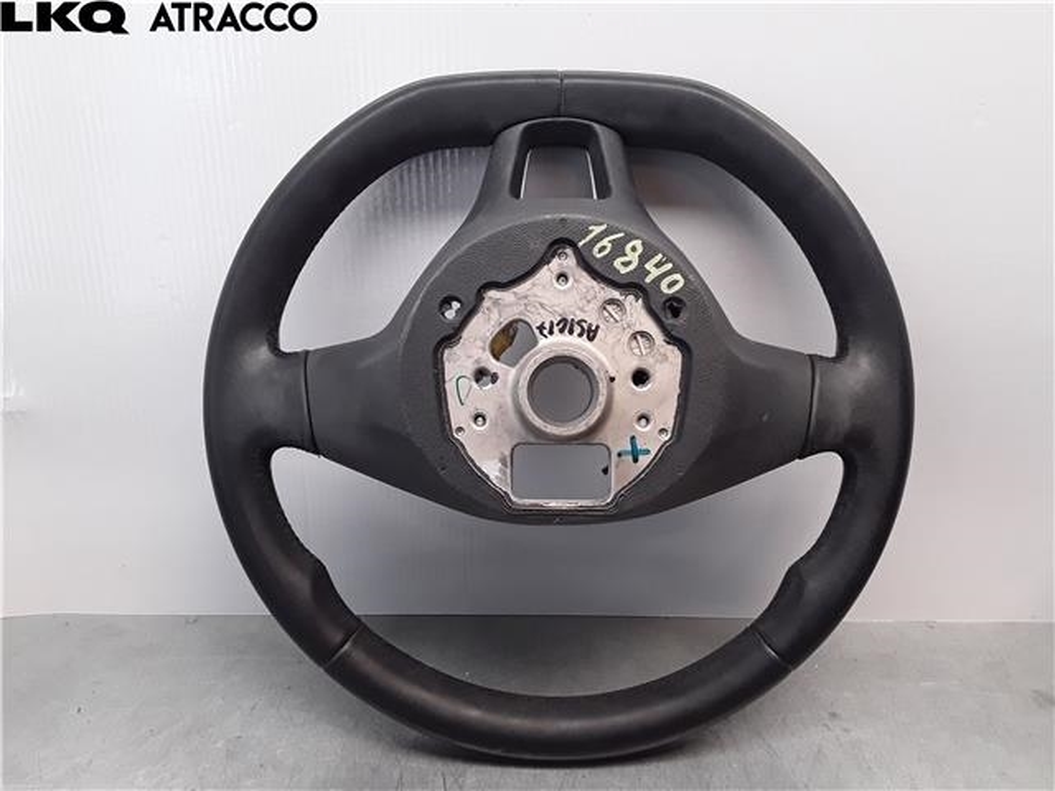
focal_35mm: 28
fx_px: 853
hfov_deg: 63.4
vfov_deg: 49.7
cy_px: 396
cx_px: 528
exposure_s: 1/102
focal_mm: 2.91
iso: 100
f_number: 1.9
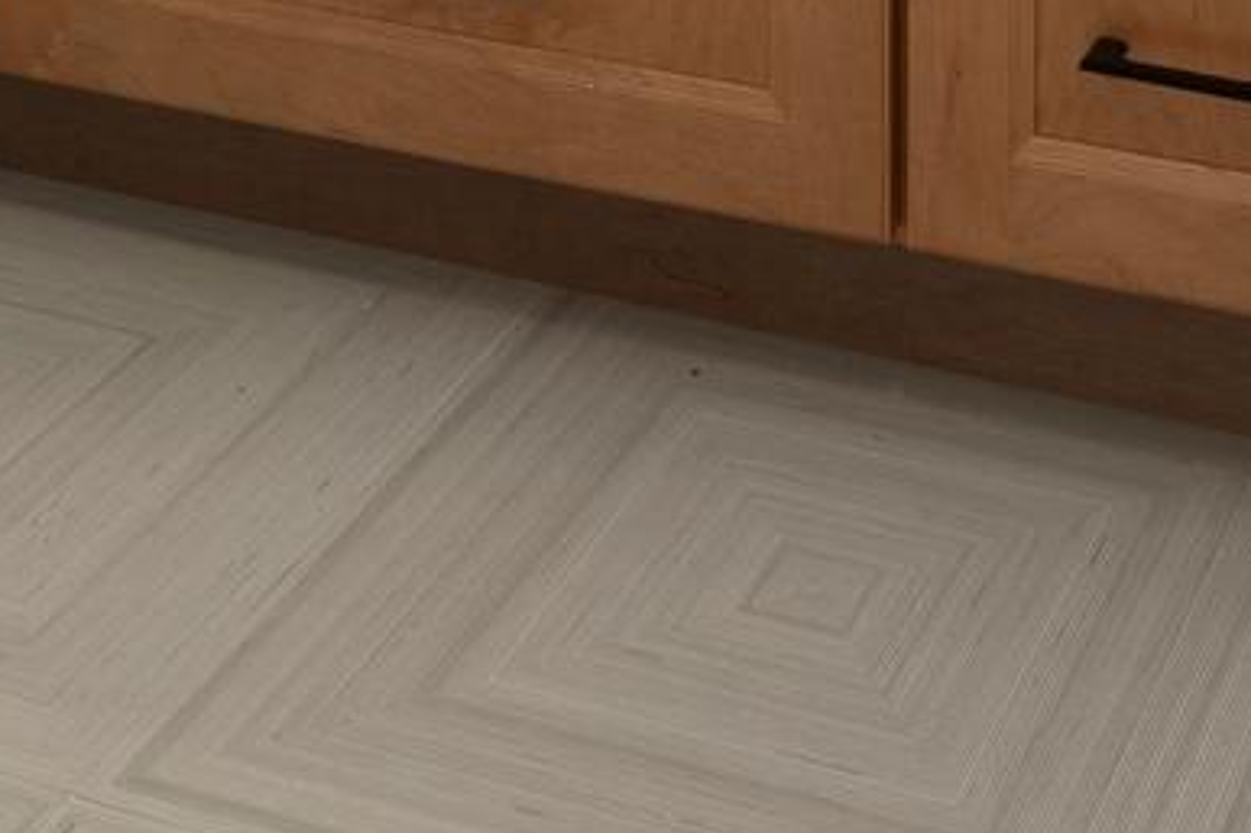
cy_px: -1347
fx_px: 3128
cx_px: 904
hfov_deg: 22.5
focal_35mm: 90
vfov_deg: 11.6
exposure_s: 1/2.5
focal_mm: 11.3
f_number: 7.1
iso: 200
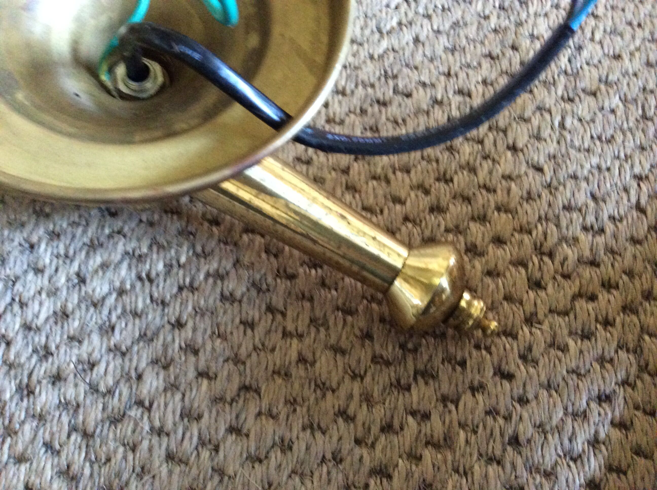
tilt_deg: -66.3
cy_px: 245
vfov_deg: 44.1
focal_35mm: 32
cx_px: 328
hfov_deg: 56.9
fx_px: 606
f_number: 2.4
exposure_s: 1/17
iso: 400
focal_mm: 3.3
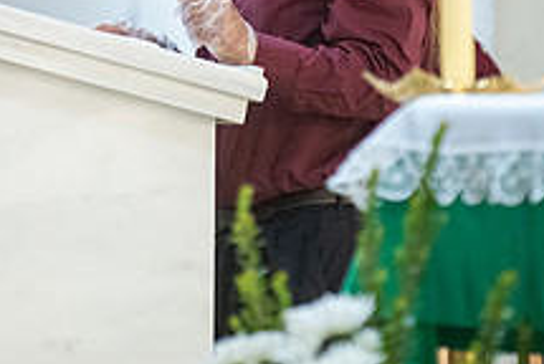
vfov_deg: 2.6
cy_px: -70
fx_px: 8156
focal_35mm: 539
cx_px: 162
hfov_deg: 3.8
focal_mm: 200
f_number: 2.8
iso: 2000
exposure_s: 1/200
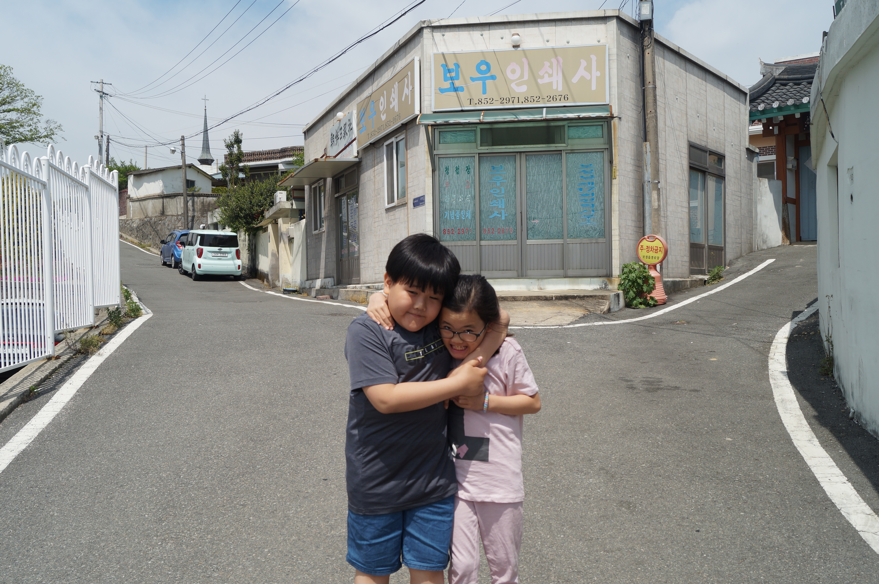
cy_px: 292
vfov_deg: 39.9
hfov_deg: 57.3
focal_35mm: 33
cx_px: 440
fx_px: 805
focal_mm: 22
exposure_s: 1/500
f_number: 8
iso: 100
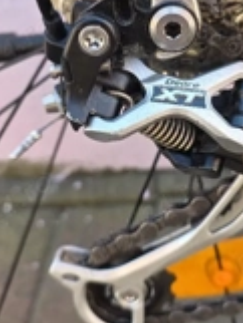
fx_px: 533
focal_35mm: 57
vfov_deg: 33.2
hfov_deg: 25.4
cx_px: 183
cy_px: 90
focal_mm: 6.3
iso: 64
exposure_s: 1/182
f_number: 1.7
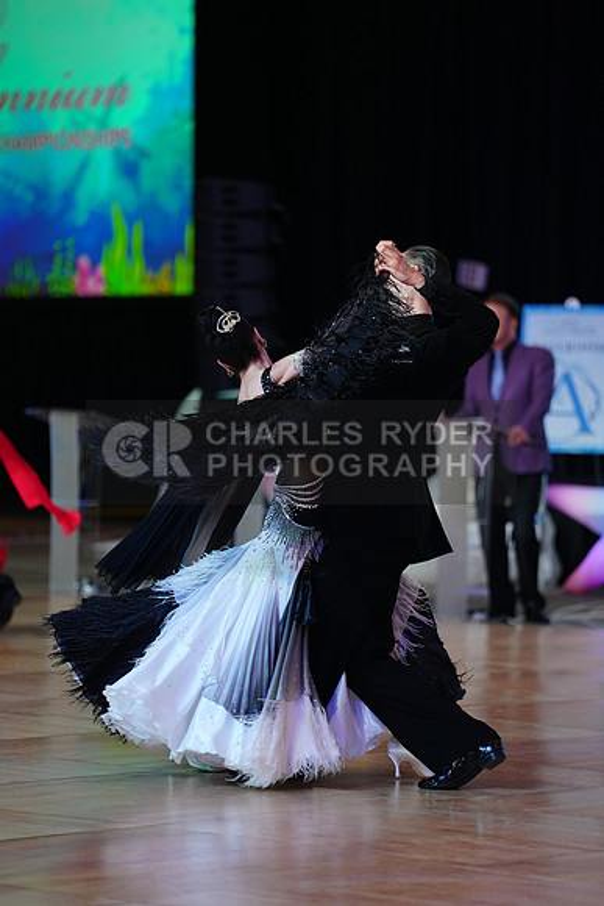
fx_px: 4099
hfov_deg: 8.4
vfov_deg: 12.6
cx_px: 302
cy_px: 453
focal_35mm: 163
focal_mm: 163
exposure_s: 1/500
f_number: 2.8
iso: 1600
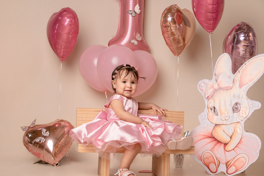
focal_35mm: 70
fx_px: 513
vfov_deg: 19.4
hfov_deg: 28.9
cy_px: 88
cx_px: 132
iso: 500
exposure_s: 1/100
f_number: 8
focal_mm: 70
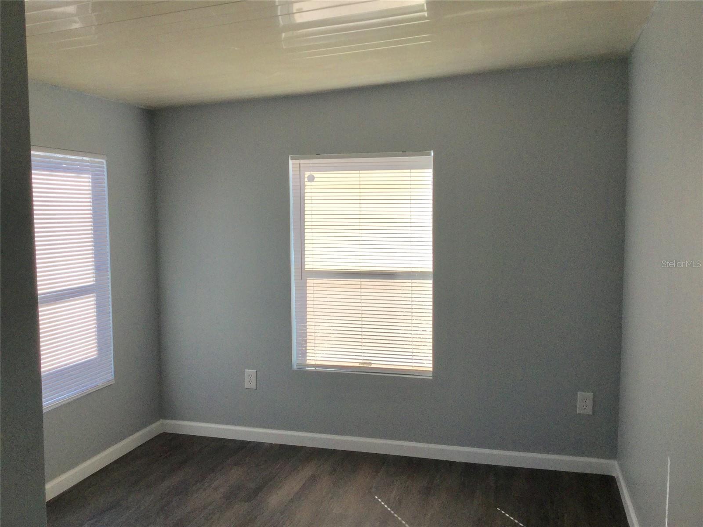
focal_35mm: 31
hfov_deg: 58.4
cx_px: 352
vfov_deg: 45.4
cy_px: 264
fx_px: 630
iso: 25
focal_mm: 3.3
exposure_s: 1/362
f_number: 2.4
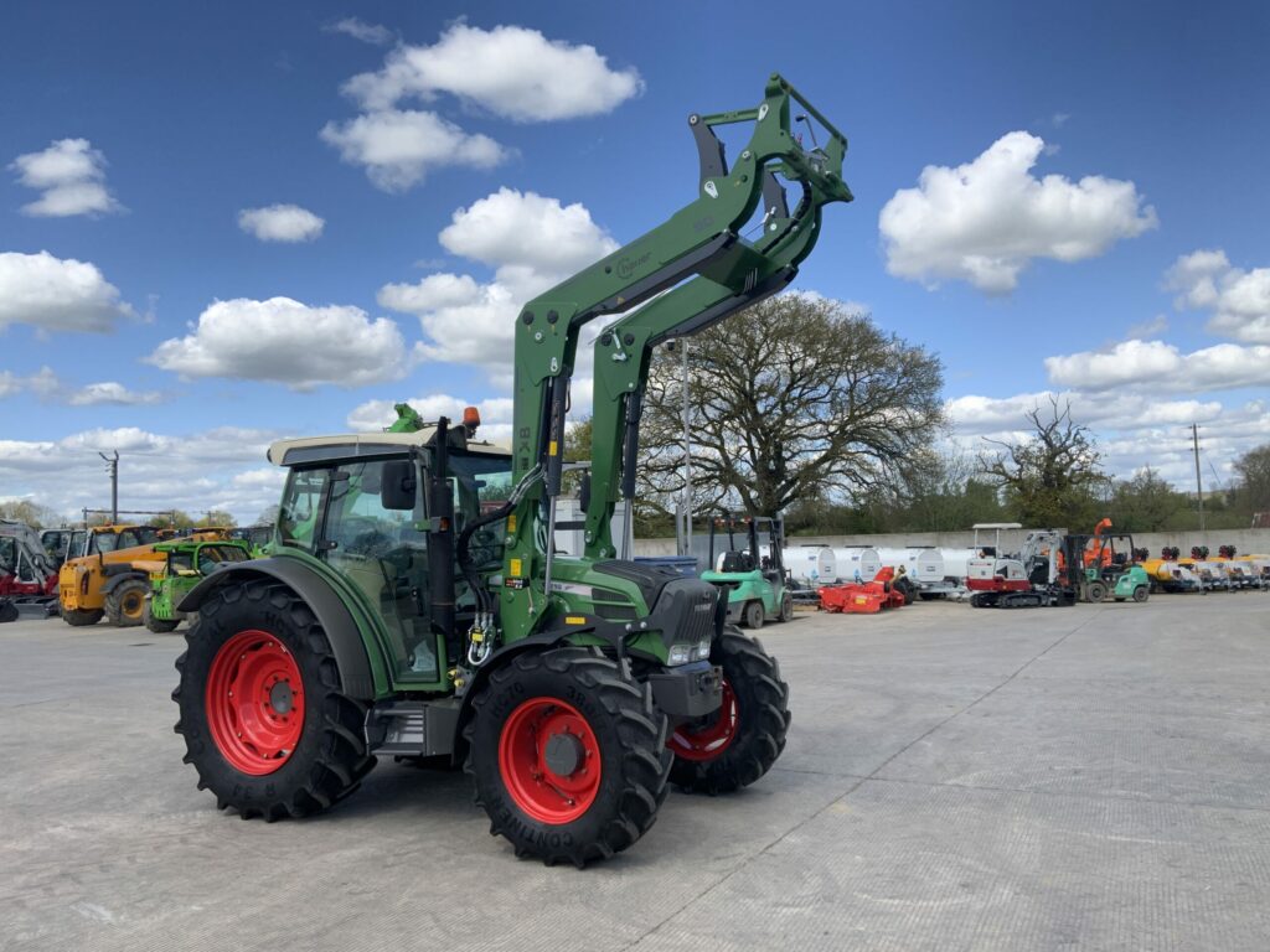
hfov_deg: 61.7
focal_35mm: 29
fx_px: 1064
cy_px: 476
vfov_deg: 48.2
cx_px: 635
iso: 16
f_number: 1.8
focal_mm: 3
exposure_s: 1/504
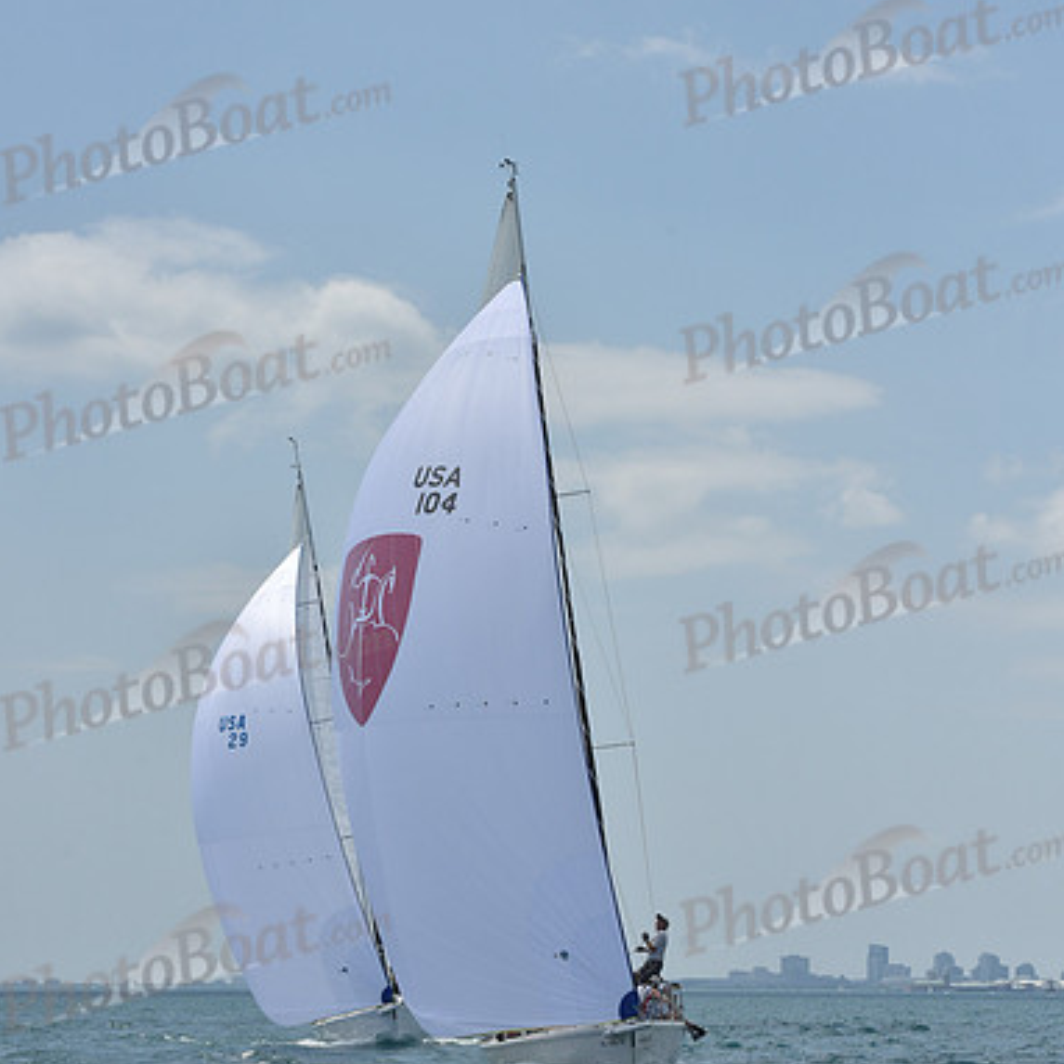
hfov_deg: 13.5
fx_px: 4486
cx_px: 536
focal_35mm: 129
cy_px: 496
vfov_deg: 13.5
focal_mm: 100
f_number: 10
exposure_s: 1/1250
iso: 250
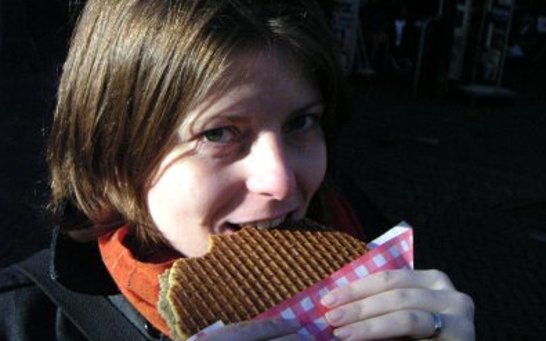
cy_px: 177
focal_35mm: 58
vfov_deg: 22.4
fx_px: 863
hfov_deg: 35.1
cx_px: 275
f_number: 6.7
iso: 400
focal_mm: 8.4
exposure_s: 1/750
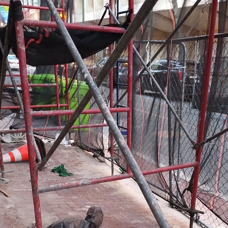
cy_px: 227
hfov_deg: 35.9
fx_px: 350
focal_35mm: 47
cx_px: 139
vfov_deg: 33.1
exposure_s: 1/24
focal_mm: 4.71
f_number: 1.7
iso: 319
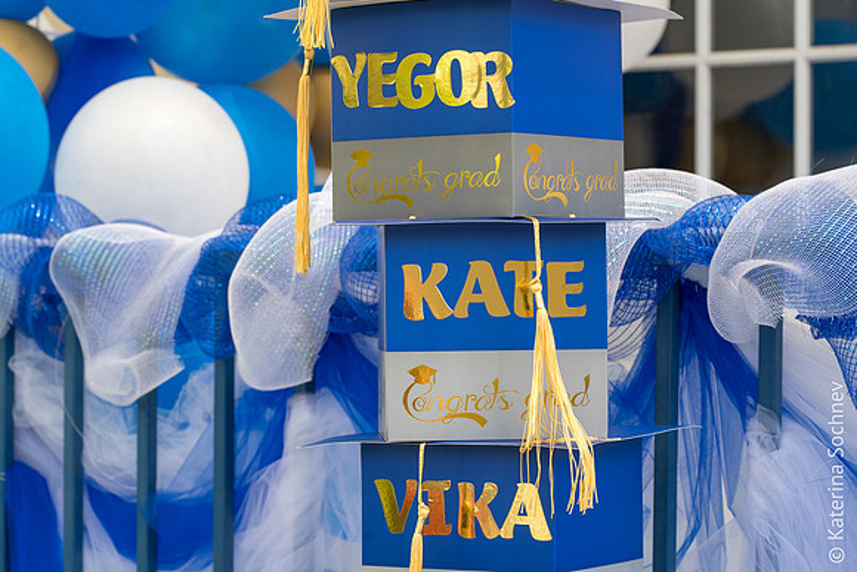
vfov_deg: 13.7
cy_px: 286
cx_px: 428
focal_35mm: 100
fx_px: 2381
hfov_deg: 20.4
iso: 160
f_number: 7.1
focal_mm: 100
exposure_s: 1/160
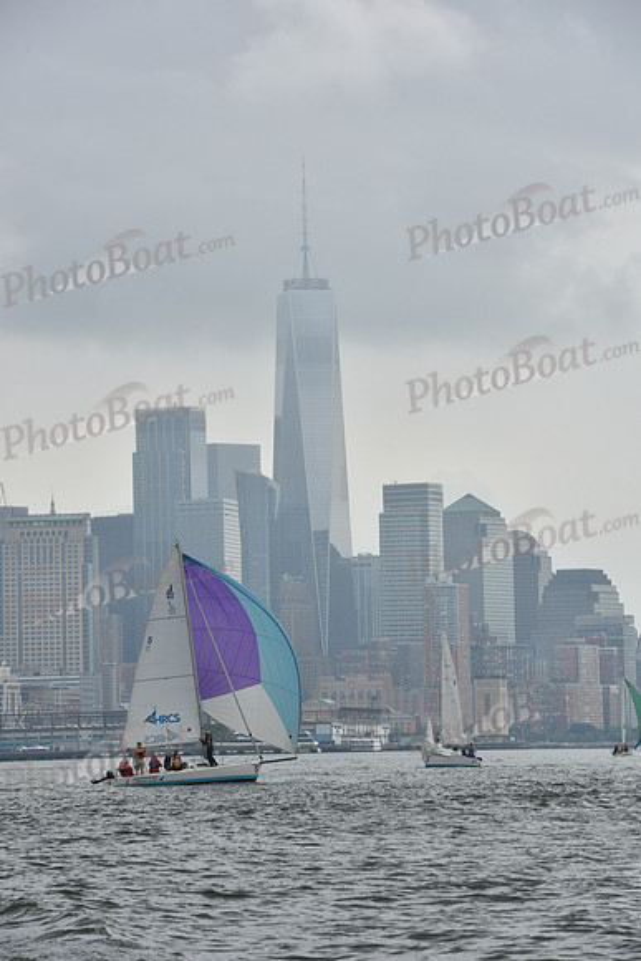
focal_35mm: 170
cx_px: 320
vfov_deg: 12.1
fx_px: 4537
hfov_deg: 8.1
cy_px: 480
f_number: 11
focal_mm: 170
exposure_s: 1/800
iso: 400
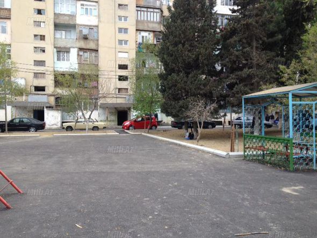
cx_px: 158
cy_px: 119
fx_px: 321
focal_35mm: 35
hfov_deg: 52.6
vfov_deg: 40.7
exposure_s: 1/294
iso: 50
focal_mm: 4.28
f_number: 2.4
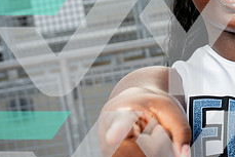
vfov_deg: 8.5
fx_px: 1058
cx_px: 229
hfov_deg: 12.5
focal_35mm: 162
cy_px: 42
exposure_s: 1/250
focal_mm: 64
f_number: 8
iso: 400
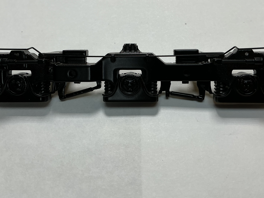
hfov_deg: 46.8
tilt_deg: -53.6
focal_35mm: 40
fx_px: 305
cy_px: 62
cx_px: 138
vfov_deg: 35.5
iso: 20
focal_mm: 3
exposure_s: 1/202
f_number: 1.8
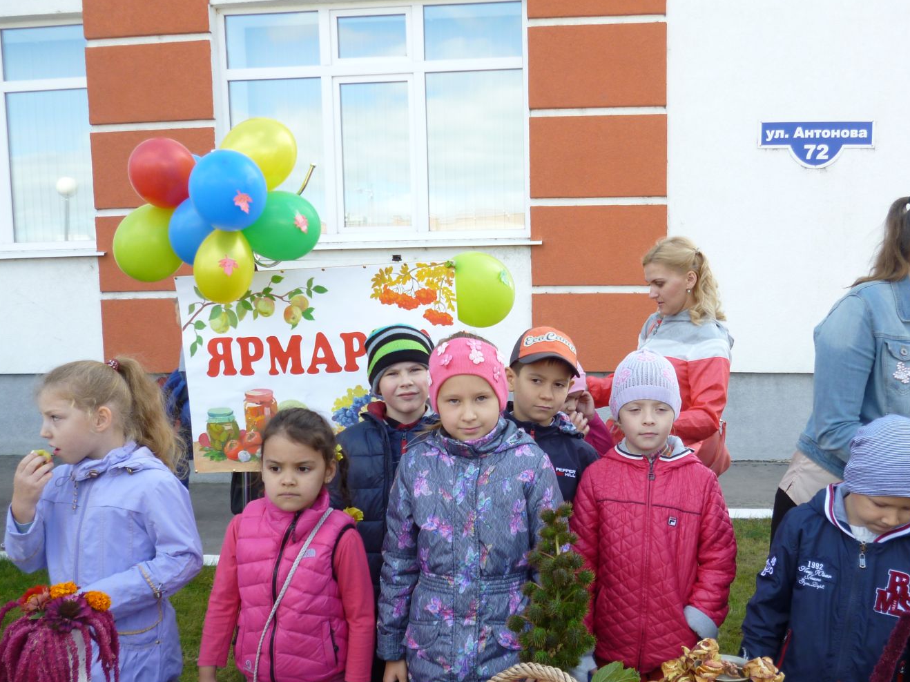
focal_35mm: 34
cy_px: 406
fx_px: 894
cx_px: 531
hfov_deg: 53.7
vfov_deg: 41.6
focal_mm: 5
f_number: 3.1
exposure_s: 1/200
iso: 100
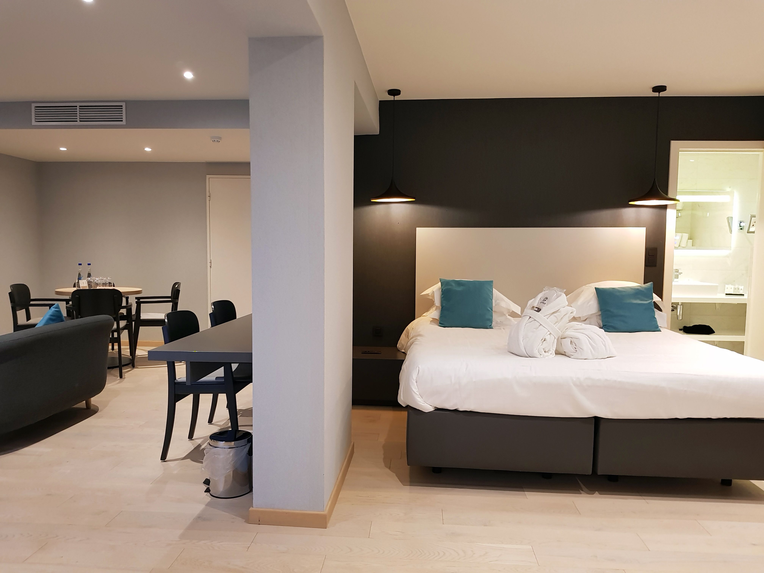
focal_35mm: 26
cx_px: 382
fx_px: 574
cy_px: 286
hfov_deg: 67.3
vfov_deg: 53.1
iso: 200
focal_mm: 4.2
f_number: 1.7
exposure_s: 1/33
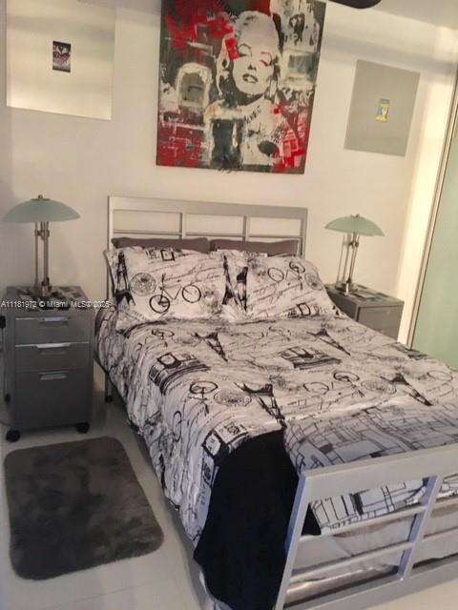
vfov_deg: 61.7
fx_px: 512
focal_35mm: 29
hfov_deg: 48.2
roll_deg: -4.4
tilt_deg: -16.0
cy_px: 305
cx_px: 229
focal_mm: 4.15
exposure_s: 1/15
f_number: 2.2
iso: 400
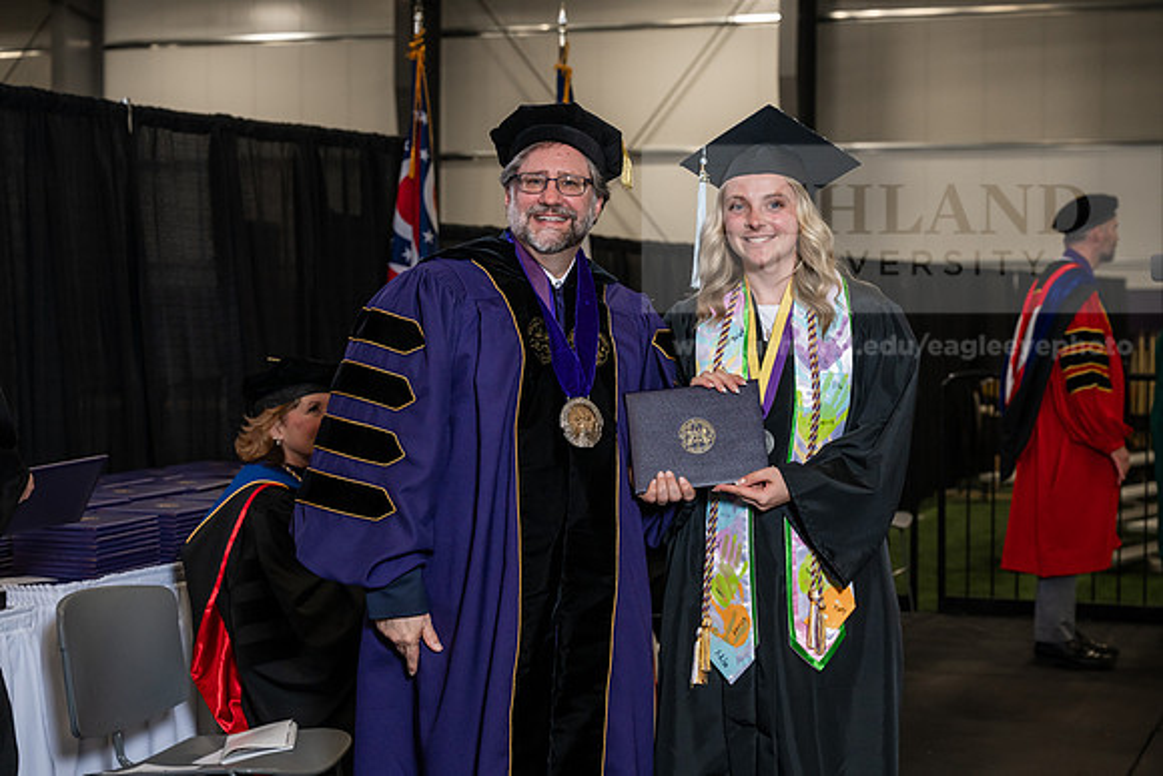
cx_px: 582
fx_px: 2262
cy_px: 388
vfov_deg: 19.5
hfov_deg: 28.8
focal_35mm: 70
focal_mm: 70
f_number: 5.6
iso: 1250
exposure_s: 1/200
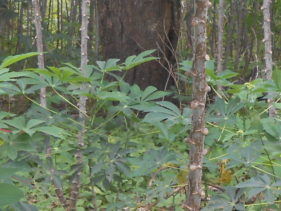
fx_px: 1356
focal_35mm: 167
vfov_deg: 8.8
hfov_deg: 11.8
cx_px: 165
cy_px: -27
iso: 80
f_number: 4.5
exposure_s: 1/30
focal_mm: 7.8
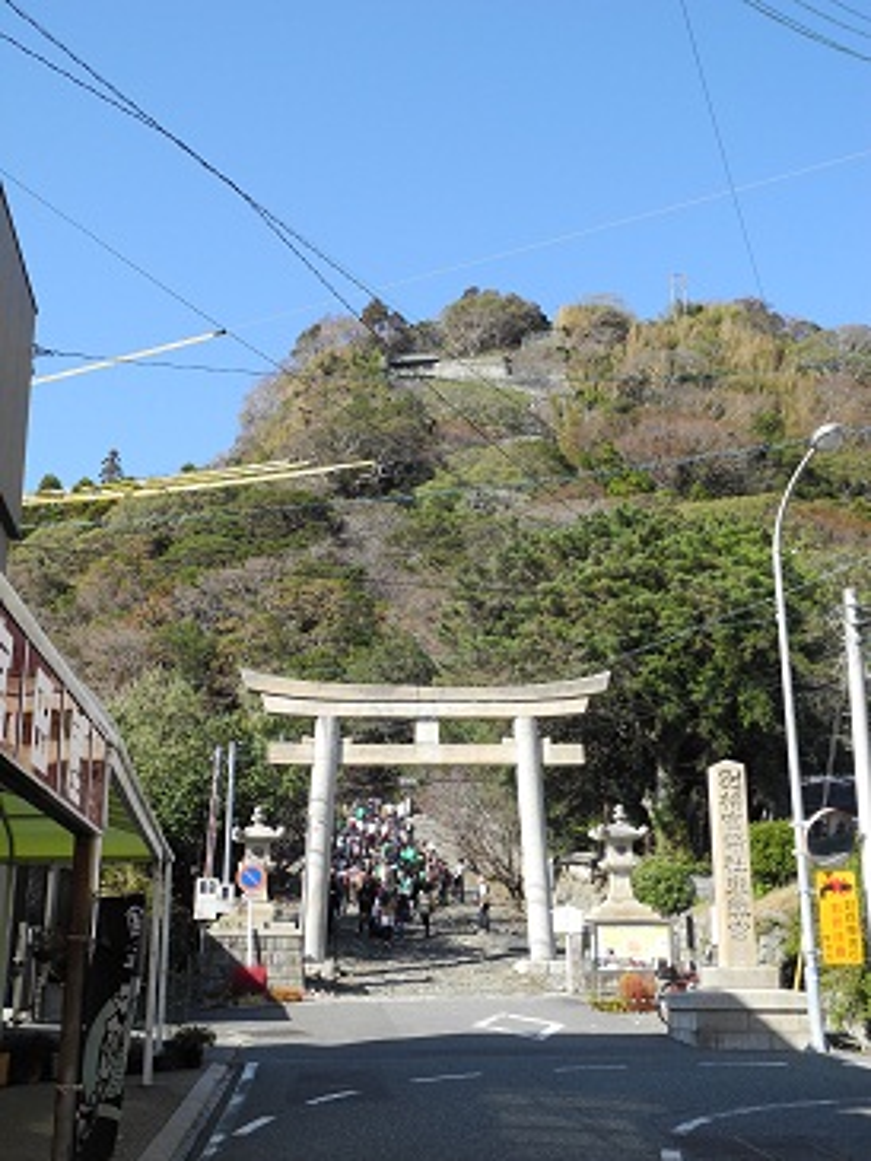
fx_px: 1509
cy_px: 580
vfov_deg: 42.1
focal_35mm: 45
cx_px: 436
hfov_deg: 32.2
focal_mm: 9.7
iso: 100
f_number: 4
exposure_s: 1/445
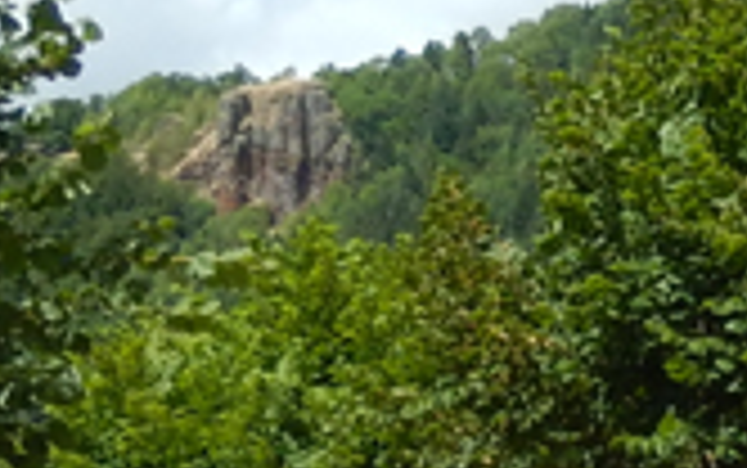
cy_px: 810
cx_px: 801
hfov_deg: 12.9
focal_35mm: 160
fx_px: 3260
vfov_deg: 8.0
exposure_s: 1/1250
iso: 125
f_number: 3.4
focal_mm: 4.5
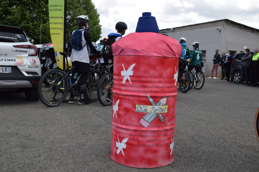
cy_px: 86
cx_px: 130
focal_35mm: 39
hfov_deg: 49.6
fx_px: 281
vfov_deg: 34.2
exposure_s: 1/250
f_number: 8
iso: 250
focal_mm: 26
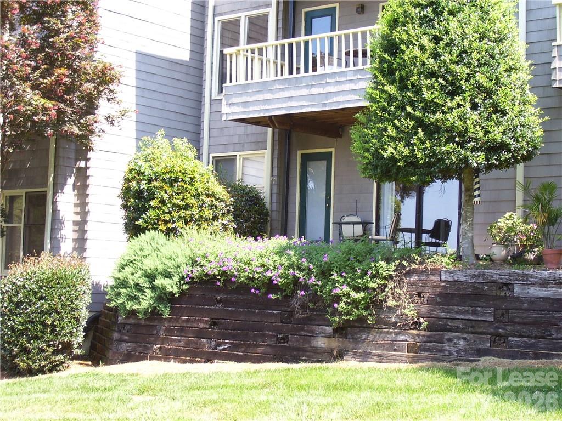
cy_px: 210
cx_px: 281
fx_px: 1072
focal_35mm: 66
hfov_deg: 29.4
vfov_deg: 22.3
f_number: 3.6
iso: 80
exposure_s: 1/125
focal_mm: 10.8
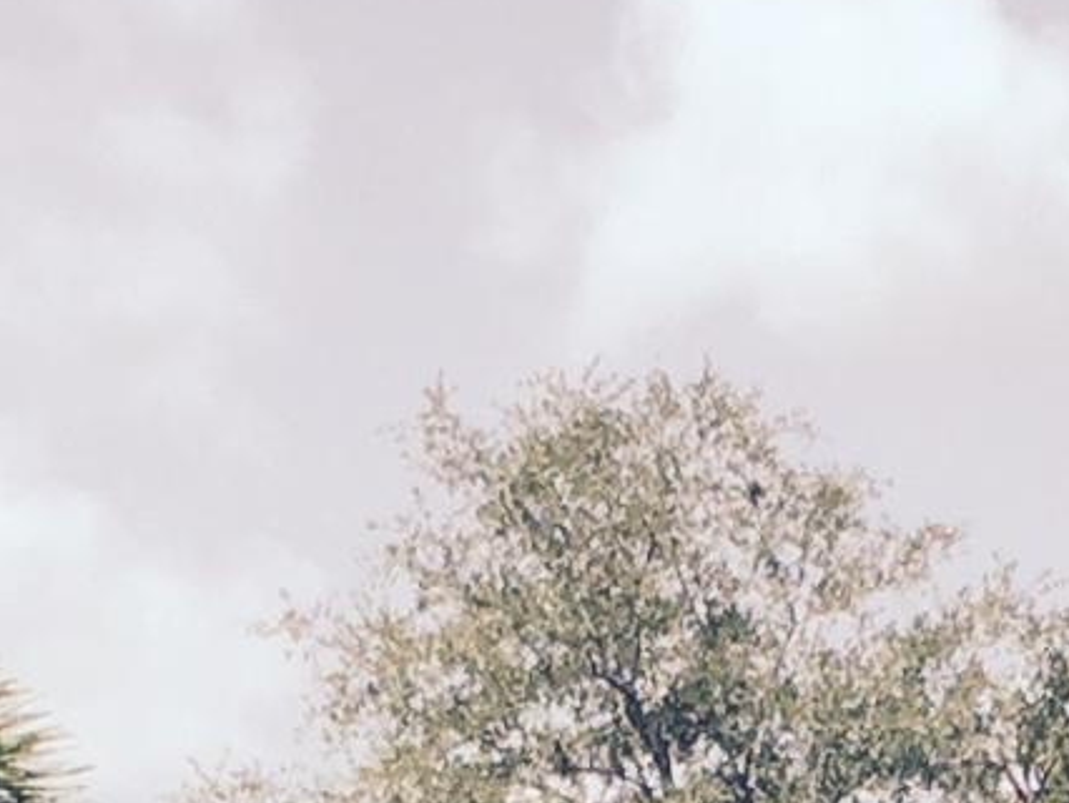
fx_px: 6303
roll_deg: -3.3
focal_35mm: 204
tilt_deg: -8.2
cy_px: 2386
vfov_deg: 6.6
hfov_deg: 9.7
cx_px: 590
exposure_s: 1/1799
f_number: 2.2
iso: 32
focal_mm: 4.15
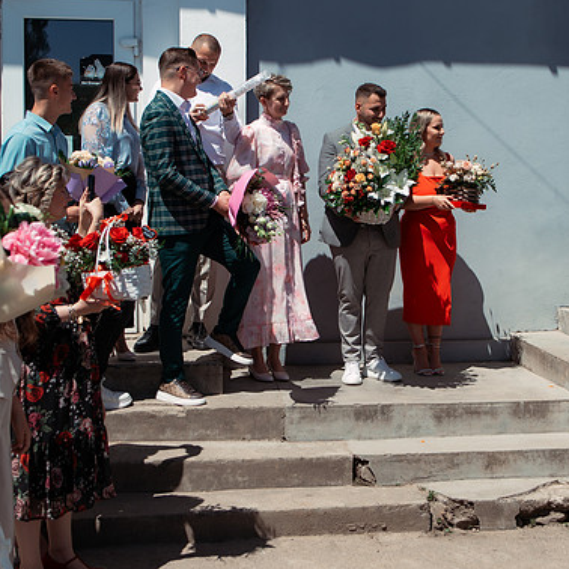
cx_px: 362
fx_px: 967
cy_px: 244
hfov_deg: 32.6
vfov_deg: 32.7
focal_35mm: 52
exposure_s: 1/2000
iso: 125
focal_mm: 35
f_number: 3.5
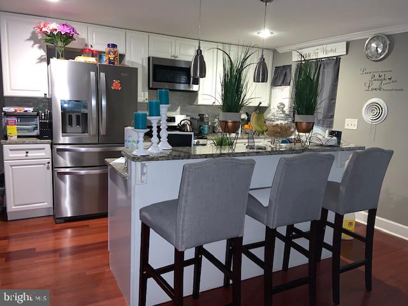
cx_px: 204
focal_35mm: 26
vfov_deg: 53.1
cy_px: 153
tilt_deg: -10.6
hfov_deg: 67.3
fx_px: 306
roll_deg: -2.6
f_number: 1.8
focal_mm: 4.25
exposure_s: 1/13
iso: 125
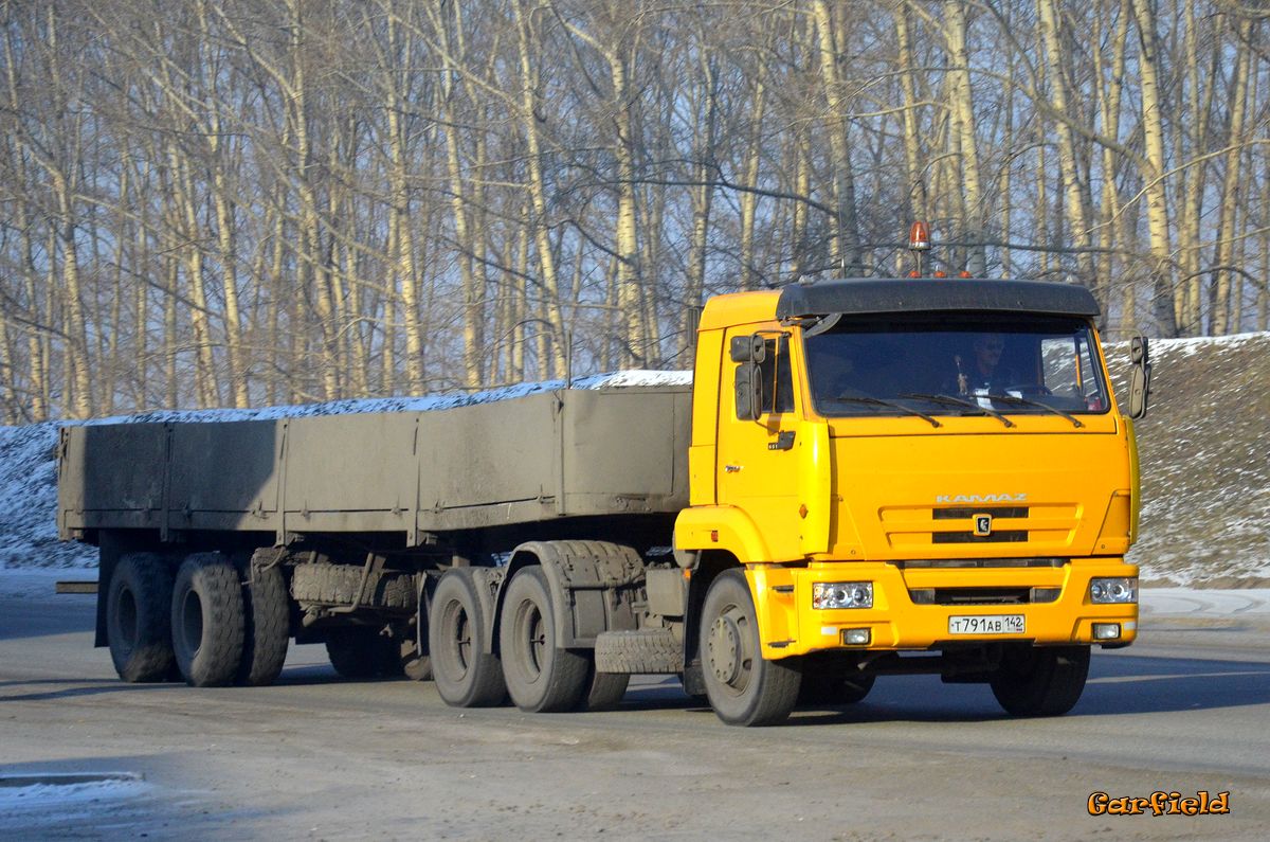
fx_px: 4225
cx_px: 635
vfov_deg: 11.4
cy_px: 421
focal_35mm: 120
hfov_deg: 17.1
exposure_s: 1/500
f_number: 5.3
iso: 1000
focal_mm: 80
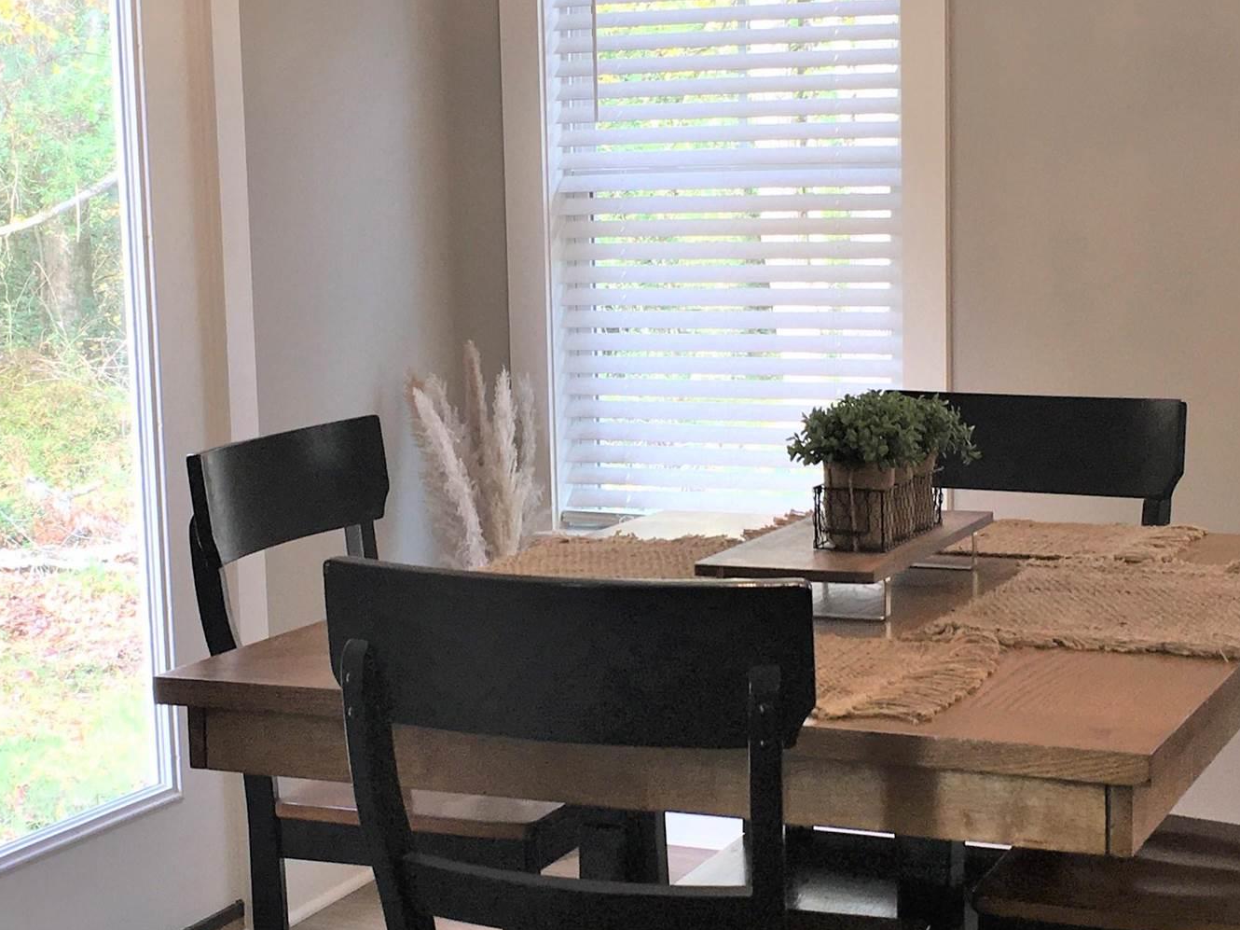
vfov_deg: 21.9
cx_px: 612
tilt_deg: -8.3
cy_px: 492
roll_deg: +0.6
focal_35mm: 67
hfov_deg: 29.0
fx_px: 2400
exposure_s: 1/60
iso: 32
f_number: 2.2
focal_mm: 4.15
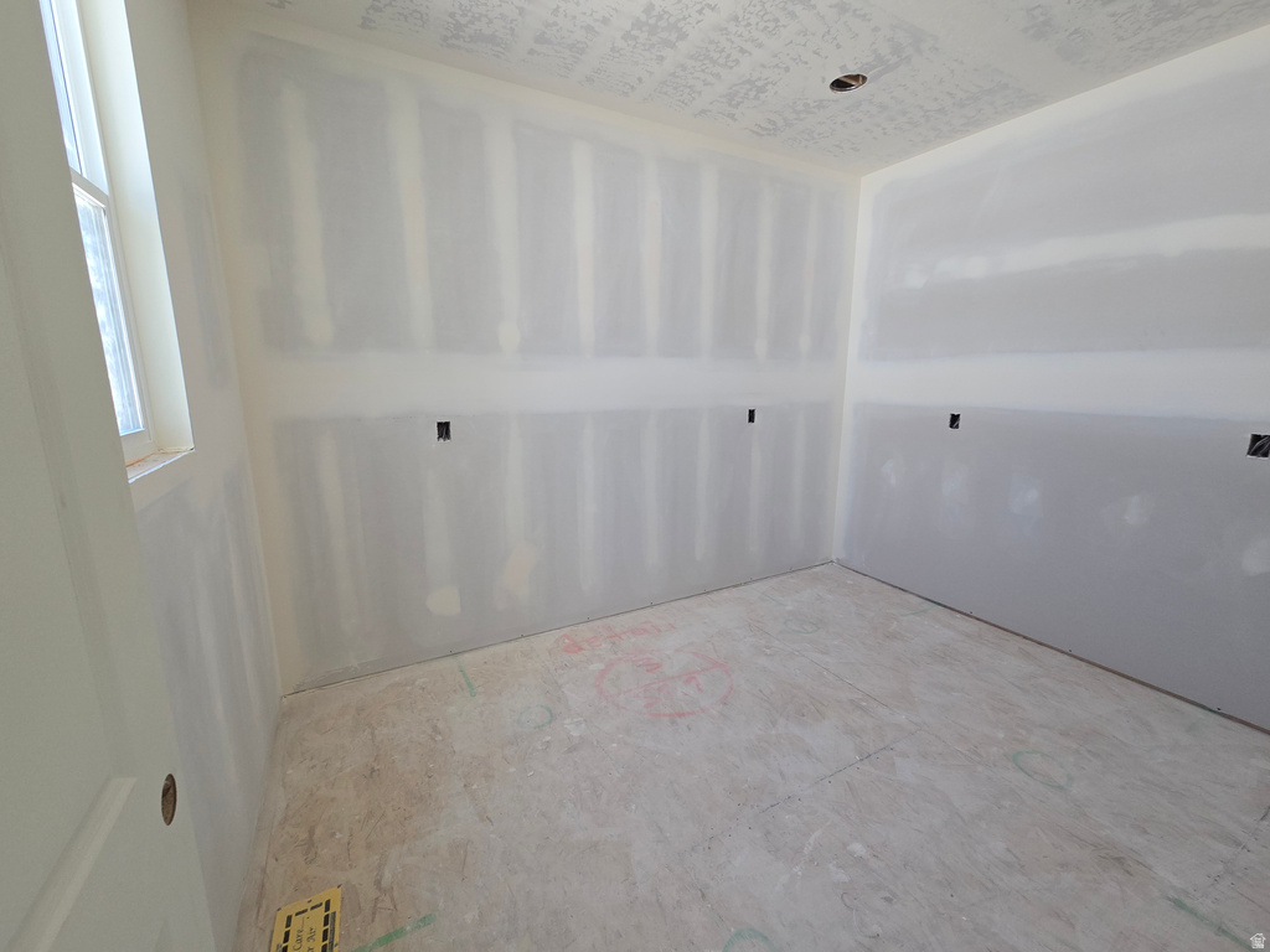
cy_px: 476
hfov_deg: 106.2
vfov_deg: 89.9
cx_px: 635
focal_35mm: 13
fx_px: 477
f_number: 2.2
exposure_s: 1/120
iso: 100
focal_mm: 2.2
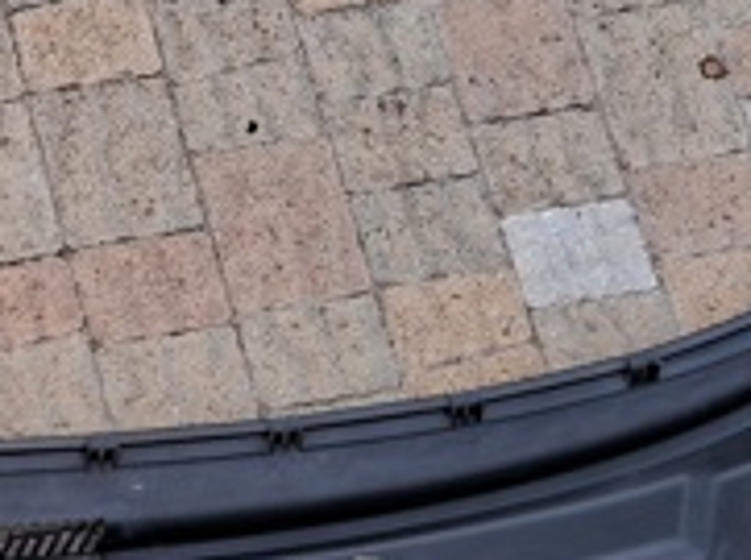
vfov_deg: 16.0
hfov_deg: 18.9
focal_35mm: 92
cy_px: 380
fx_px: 1992
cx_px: -357
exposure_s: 1/120
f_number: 1.8
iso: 32
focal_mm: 3.98
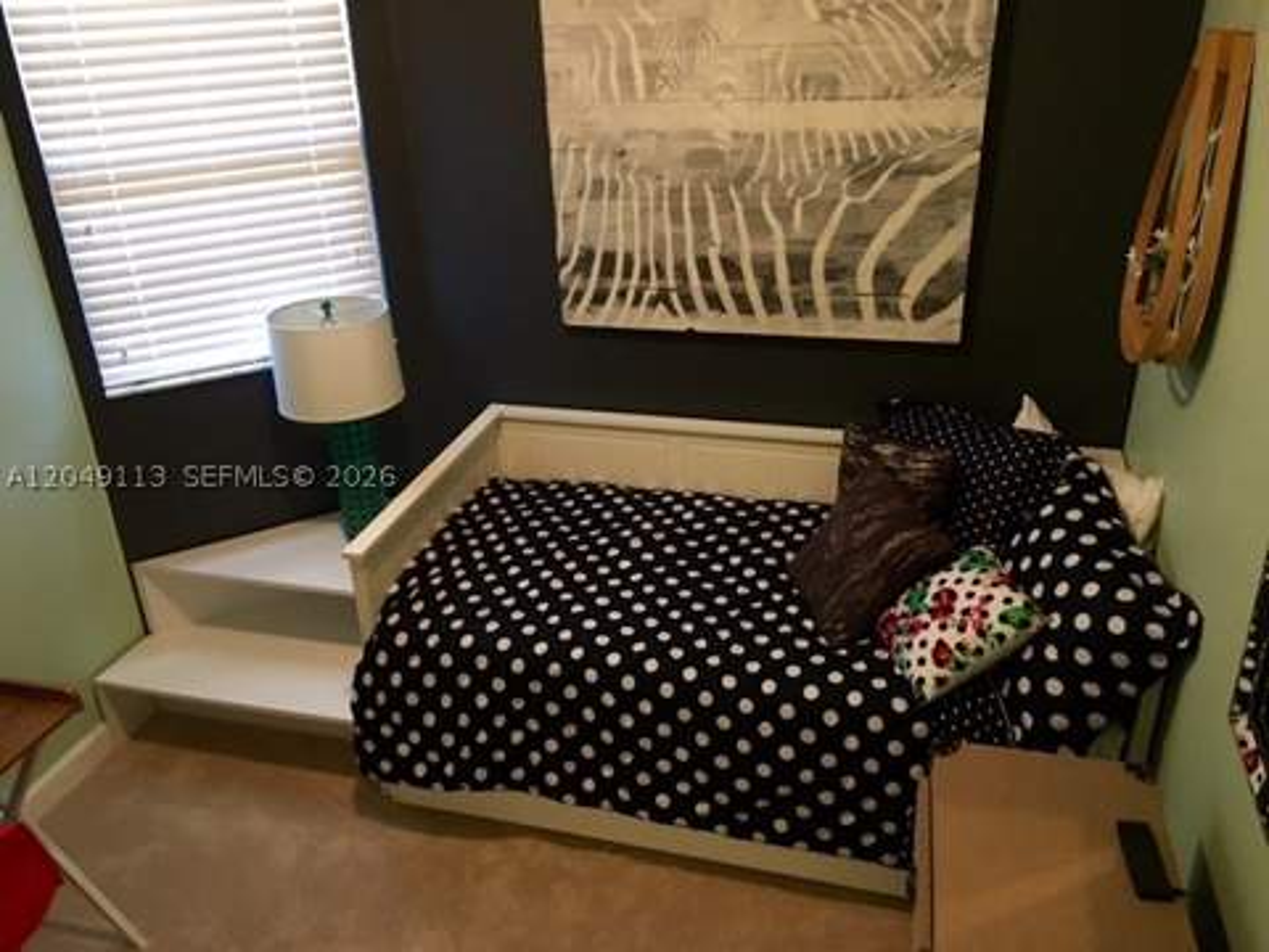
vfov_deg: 48.2
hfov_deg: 61.7
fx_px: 1063
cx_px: 634
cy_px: 476
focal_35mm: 29
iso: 50
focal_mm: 4.15
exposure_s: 1/4
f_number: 2.2
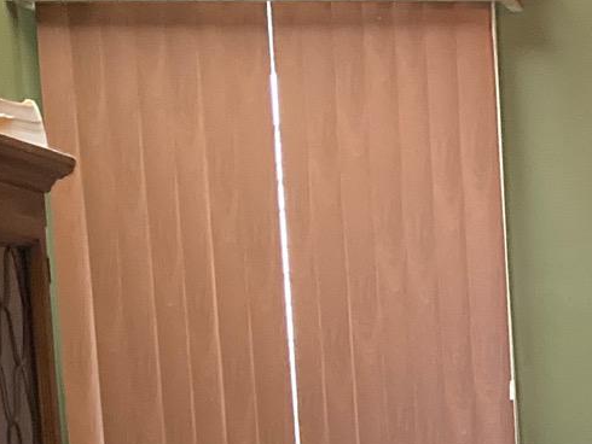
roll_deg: -1.1
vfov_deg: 11.9
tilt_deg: -9.8
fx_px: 2002
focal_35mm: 117
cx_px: 843
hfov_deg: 15.7
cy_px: 750
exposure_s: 1/30
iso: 640
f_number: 1.8
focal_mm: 3.99
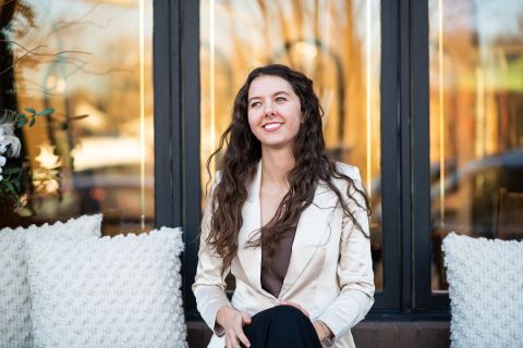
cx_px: 262
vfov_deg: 16.1
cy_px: 174
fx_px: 1235
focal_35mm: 85
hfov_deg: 23.9
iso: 125
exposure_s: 1/320
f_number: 2.2
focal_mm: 85
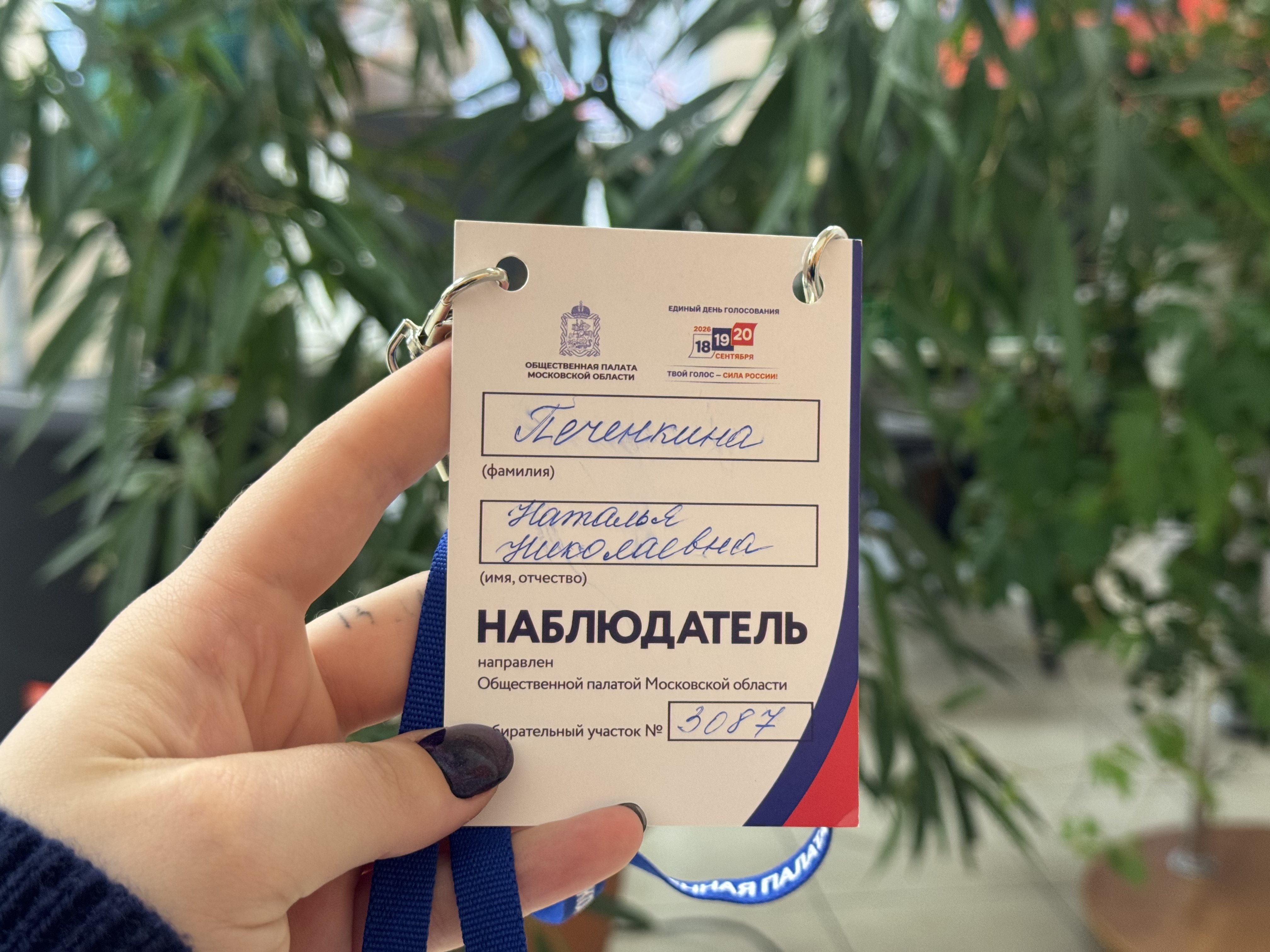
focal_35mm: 48
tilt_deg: -12.9
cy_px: 476
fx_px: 1761
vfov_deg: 30.3
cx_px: 635
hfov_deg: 39.7
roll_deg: +0.5
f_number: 1.78
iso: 125
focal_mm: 6.76
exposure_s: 1/50
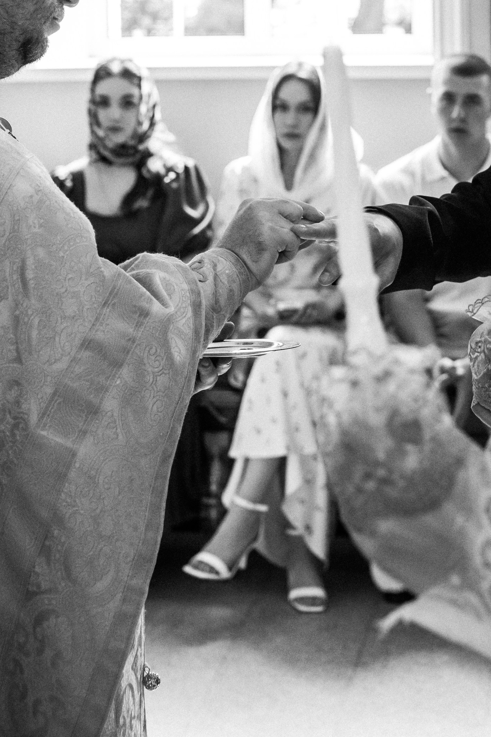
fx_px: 1984
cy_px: 34
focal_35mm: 97
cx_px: 301
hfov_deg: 14.1
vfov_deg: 20.5
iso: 8000
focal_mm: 49.1
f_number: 4.5
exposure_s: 1/250
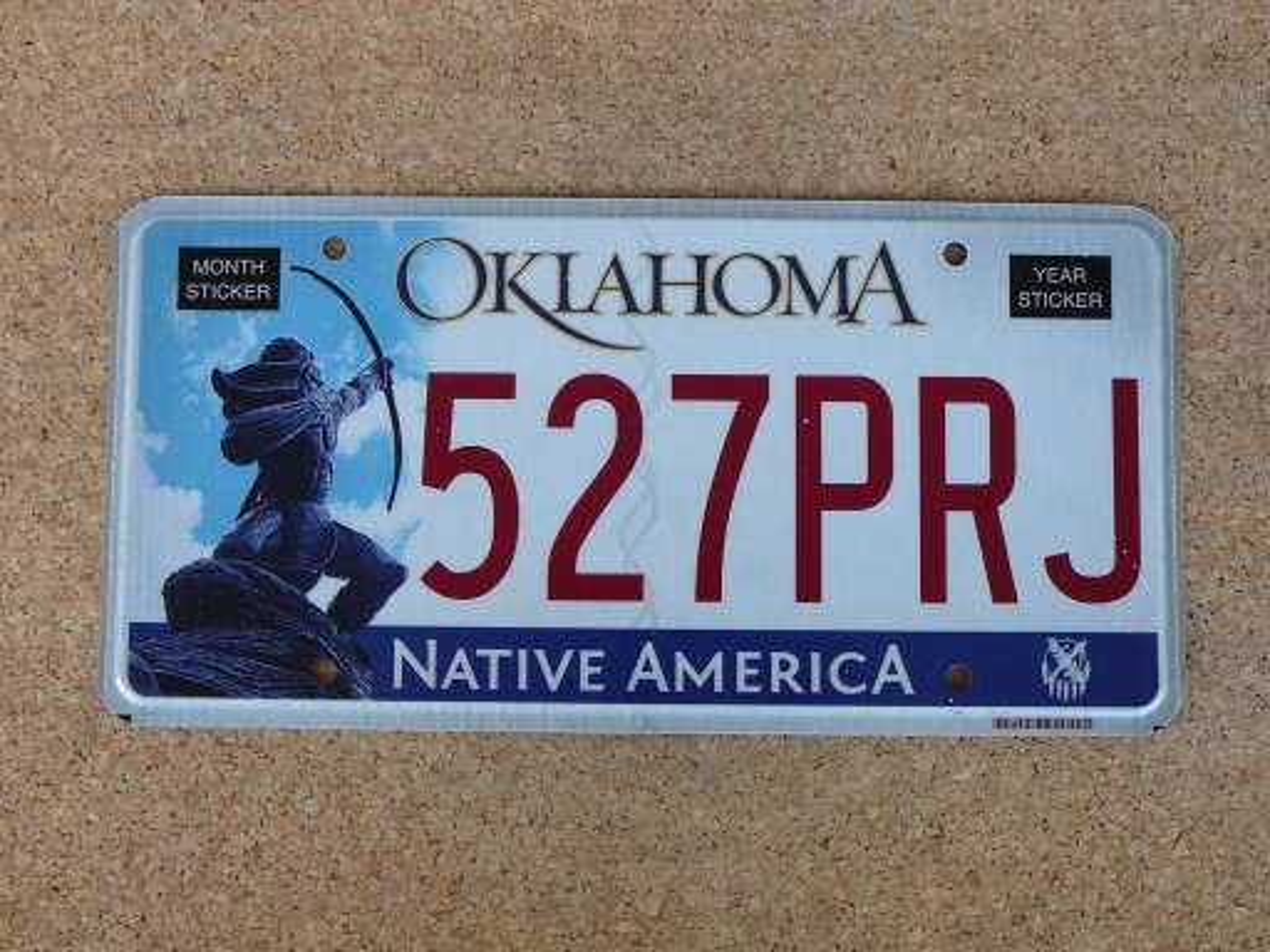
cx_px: 635
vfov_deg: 30.9
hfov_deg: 40.4
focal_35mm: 47
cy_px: 476
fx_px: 1724
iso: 100
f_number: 3.3
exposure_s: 1/60
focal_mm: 7
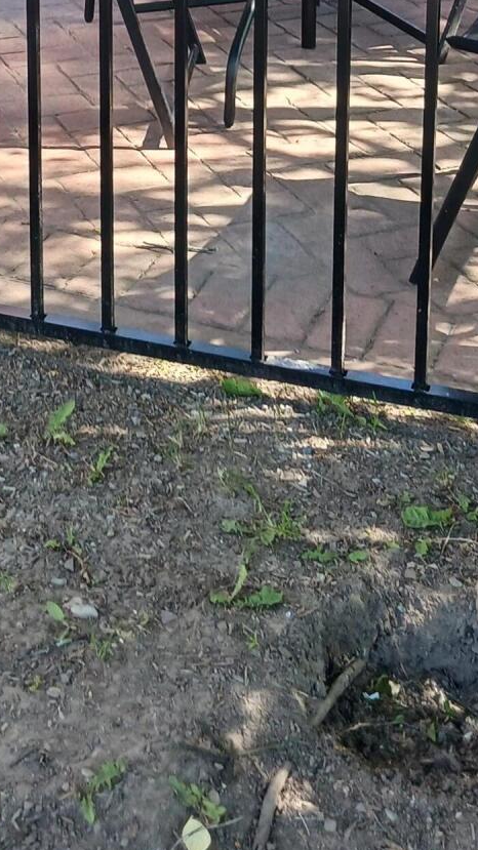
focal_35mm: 71
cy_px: -95
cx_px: 36
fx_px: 1601
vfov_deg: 27.2
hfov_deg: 16.7
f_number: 1.8
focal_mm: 4
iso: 32
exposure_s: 1/100
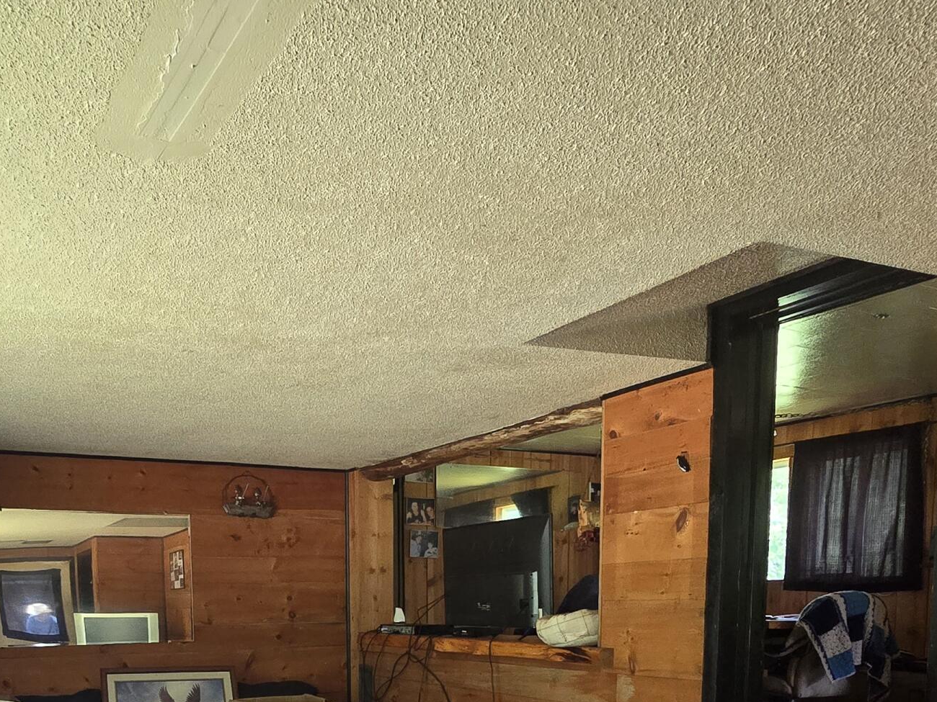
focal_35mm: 30
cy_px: 702
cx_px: 328
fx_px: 812
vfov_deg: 40.9
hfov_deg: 58.9
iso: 400
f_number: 2.2
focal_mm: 2.2
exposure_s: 1/60
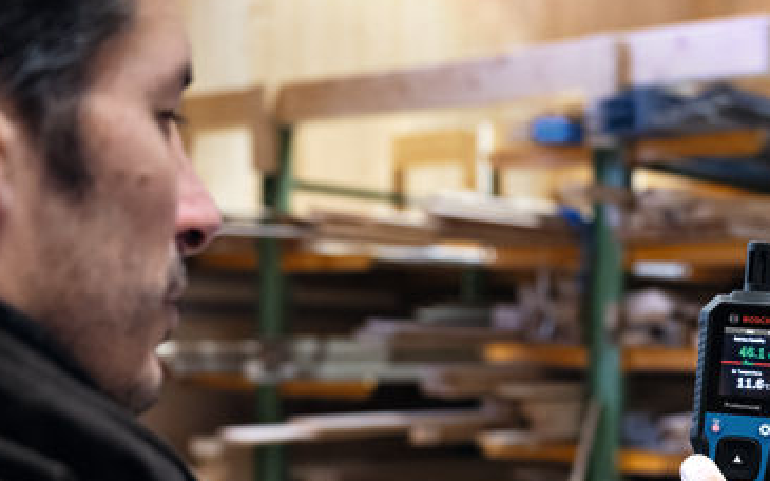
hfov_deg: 30.1
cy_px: 400
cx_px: 580
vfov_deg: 19.2
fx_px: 1406
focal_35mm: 67
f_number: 2.8
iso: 1800
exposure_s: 1/160
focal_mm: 30
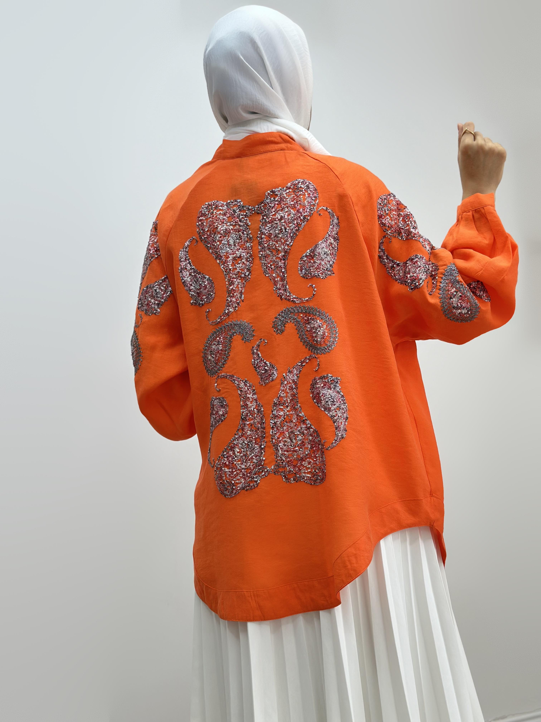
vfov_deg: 39.7
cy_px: 361
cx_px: 270
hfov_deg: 30.3
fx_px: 1000
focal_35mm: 48
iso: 80
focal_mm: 6.86
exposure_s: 1/258
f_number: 1.78
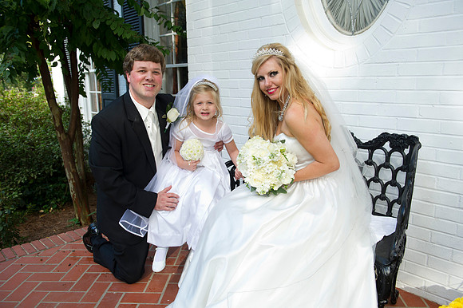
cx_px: 232
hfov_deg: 60.3
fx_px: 398
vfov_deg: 42.3
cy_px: 154
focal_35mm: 31
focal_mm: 31
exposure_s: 1/200
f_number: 5
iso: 400
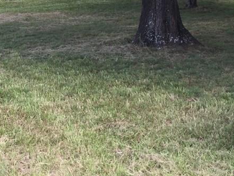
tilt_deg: +2.3
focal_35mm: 67
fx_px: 453
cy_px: -26
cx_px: 22
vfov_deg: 20.7
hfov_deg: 27.9
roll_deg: +0.2
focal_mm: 4.15
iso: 32
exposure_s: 1/173
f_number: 2.2
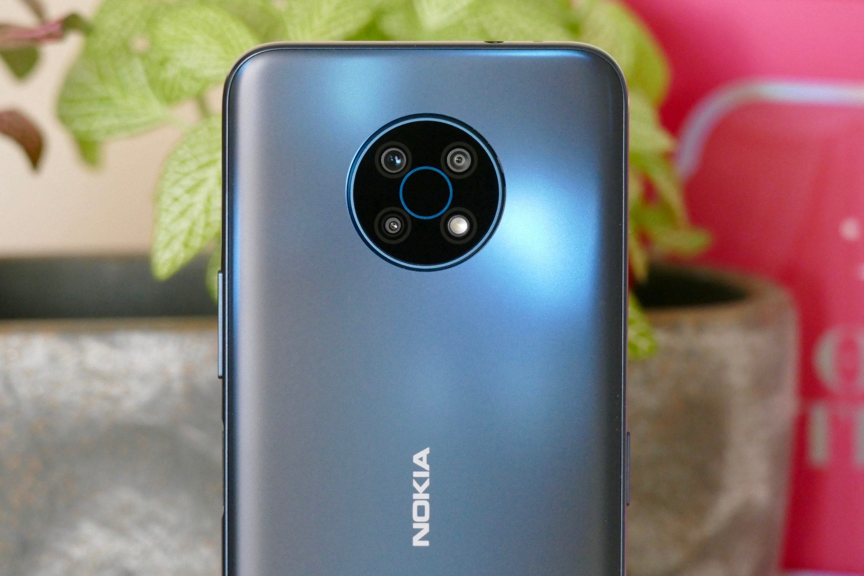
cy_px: 288
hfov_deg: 5.6
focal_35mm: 365
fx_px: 8759
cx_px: 432
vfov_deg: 3.8
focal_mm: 133.12
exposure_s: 1/125
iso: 1250
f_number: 4.5
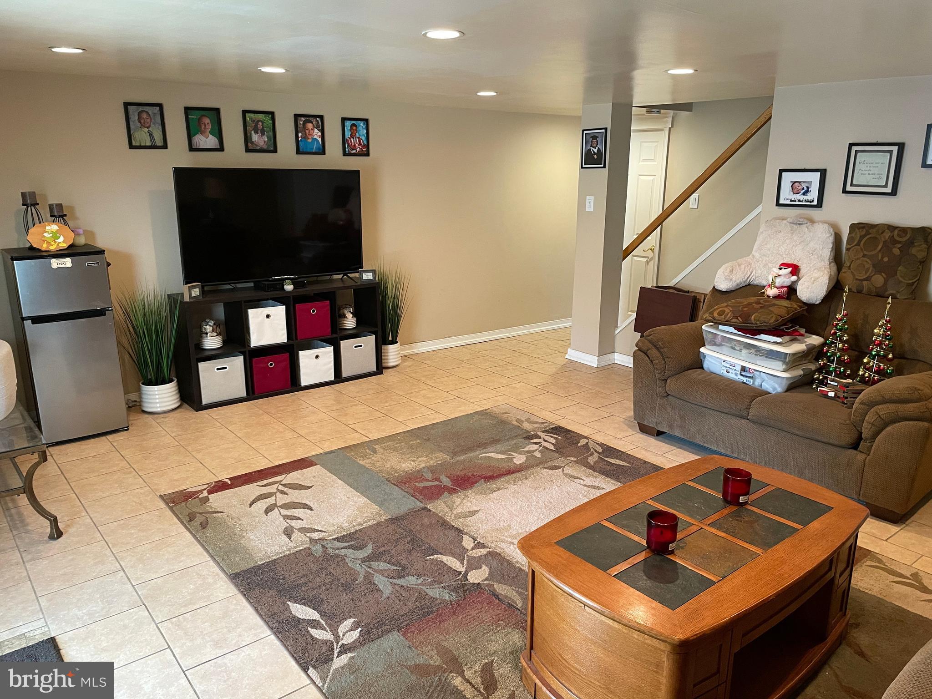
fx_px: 700
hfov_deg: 67.3
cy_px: 350
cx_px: 466
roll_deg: -1.2
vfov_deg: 53.1
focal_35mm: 26
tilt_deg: -14.1
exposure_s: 1/60
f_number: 1.6
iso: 160
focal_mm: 4.2
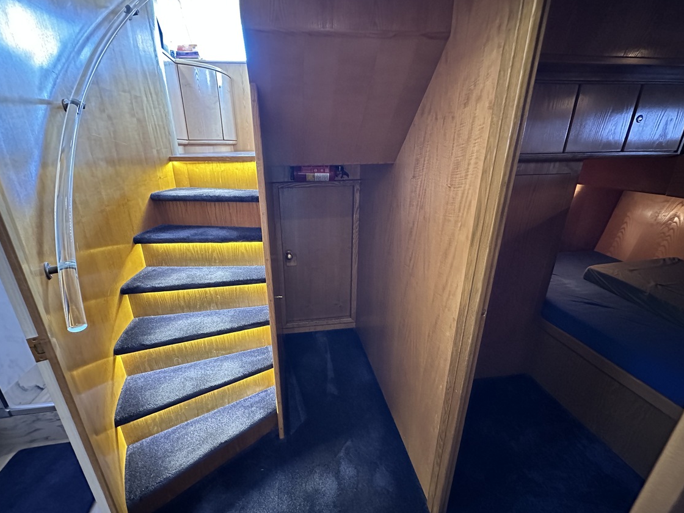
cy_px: 251
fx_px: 296
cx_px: 319
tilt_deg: -18.5
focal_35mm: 15
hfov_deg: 98.0
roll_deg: +2.1
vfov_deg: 81.7
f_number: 2.2
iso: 1600
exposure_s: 1/30
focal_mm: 2.22
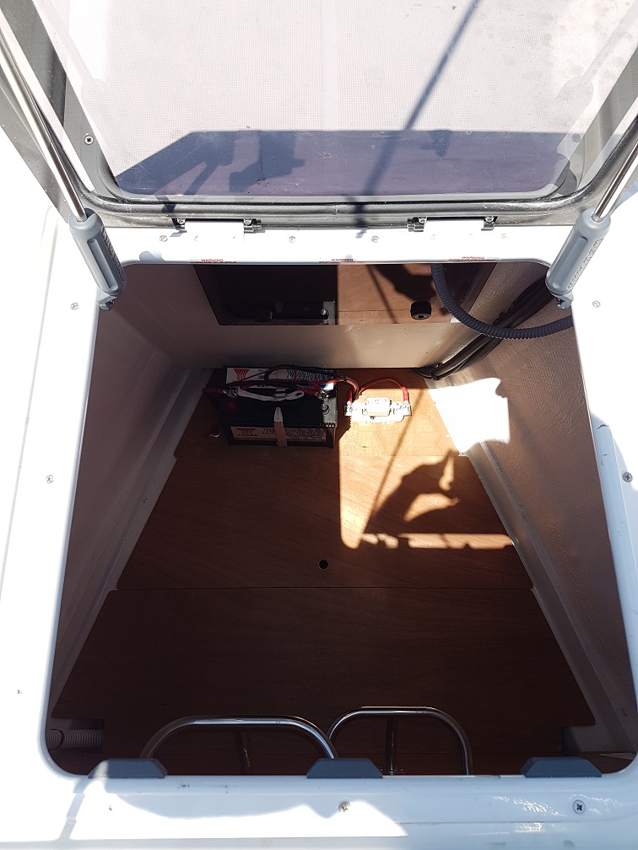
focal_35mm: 26
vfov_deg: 67.3
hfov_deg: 53.1
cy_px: 425
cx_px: 319
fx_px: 639
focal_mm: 4.2
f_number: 1.7
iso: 40
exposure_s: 1/1240
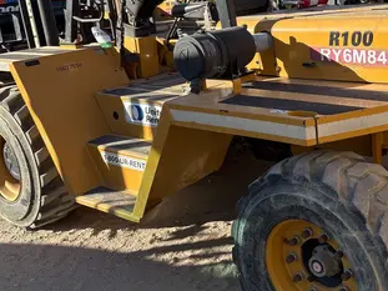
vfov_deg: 31.1
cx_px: 297
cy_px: 84
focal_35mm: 46
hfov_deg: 40.0
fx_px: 515
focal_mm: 5.96
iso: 50
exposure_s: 1/2208
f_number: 1.6
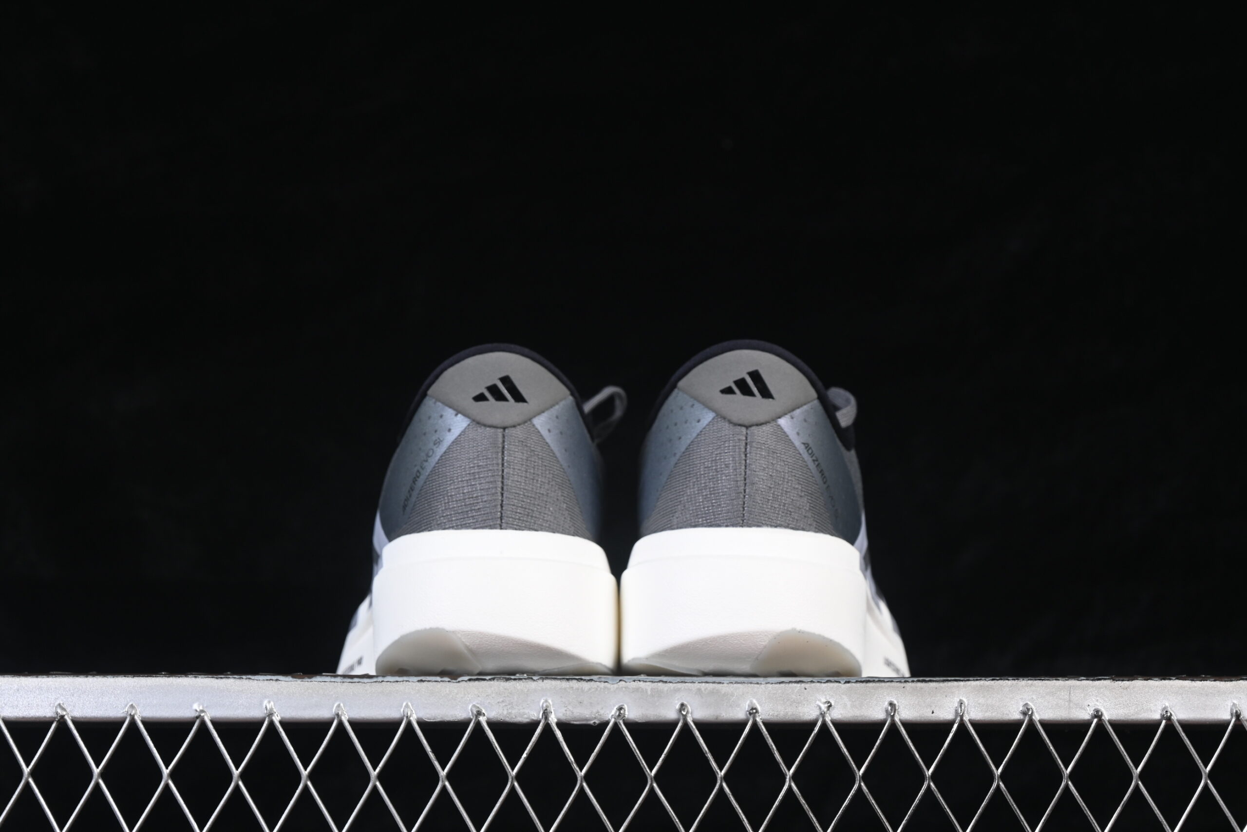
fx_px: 2598
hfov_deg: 27.0
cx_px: 624
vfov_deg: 18.2
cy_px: 416
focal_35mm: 75
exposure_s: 1/80
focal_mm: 50
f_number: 7.1
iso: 160
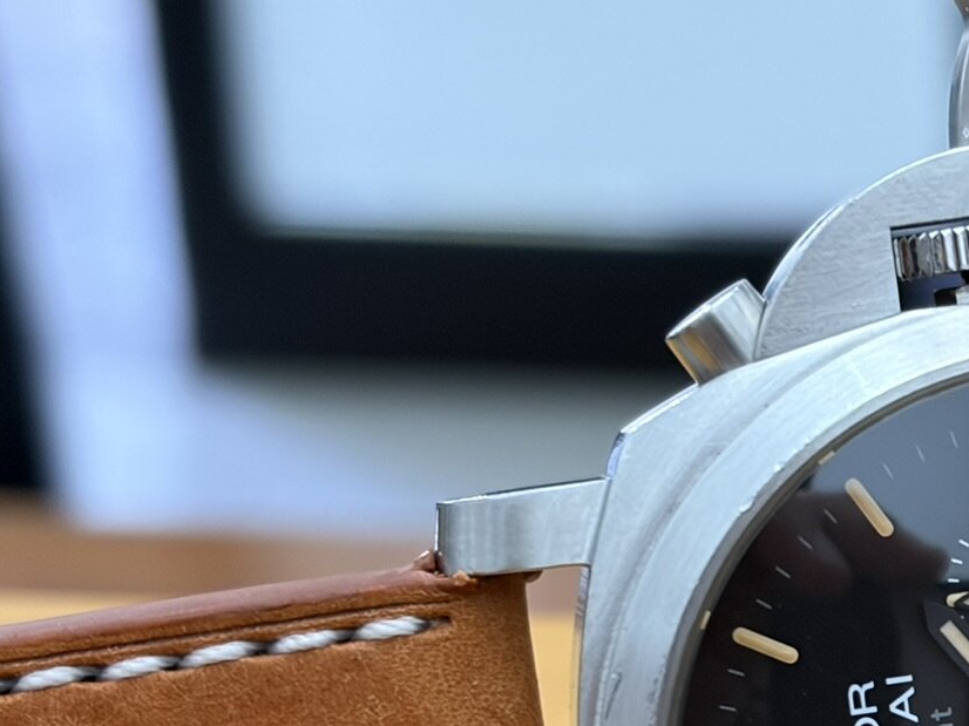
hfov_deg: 15.0
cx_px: 1030
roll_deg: +1.2
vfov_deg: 11.4
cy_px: 728
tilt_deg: -25.1
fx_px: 3610
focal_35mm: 129
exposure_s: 1/33
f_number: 1.6
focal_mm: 5.96
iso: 125
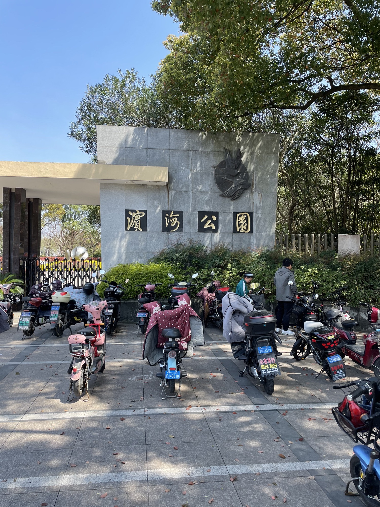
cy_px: 254
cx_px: 190
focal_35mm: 26
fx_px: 381
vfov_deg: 67.3
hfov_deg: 53.1
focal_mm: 4.2
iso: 32
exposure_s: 1/807
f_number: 1.6
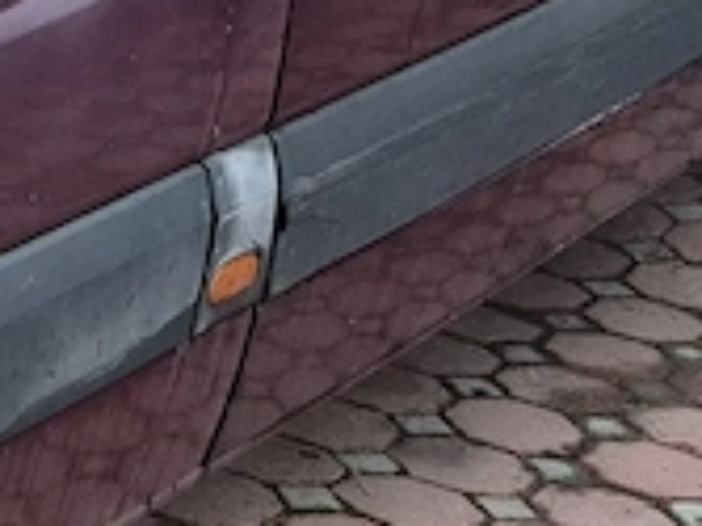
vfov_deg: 10.6
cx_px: -425
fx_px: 2797
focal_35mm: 138
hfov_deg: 13.3
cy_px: -29
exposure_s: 1/100
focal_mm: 5.4
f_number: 1.8
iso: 1000
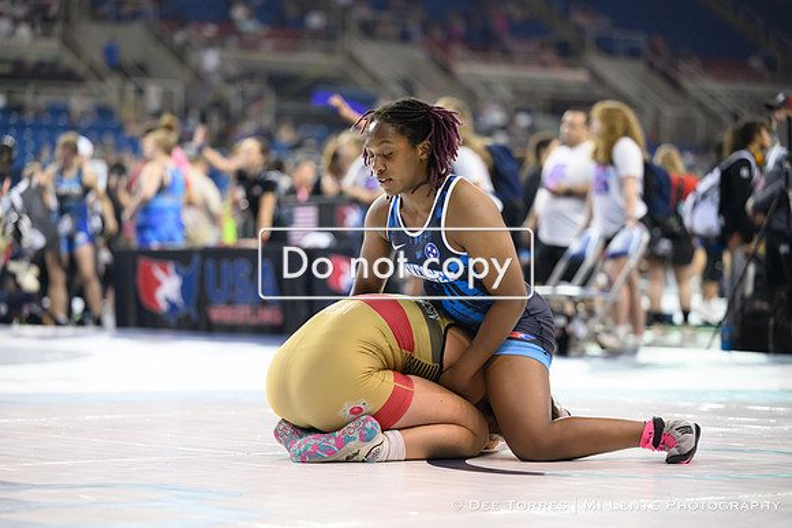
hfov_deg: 16.4
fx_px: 2751
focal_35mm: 125
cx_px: 396
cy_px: 264
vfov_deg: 11.0
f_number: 2.8
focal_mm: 125
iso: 4000
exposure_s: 1/800
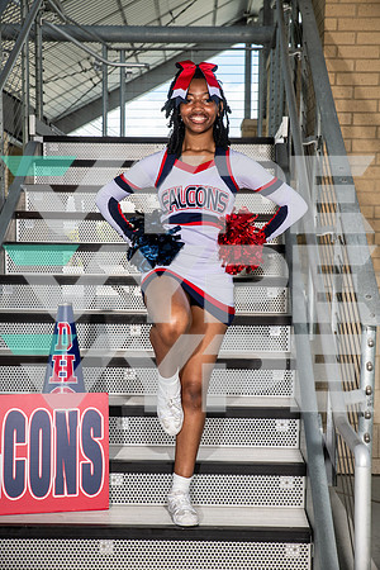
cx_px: 190
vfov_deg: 32.4
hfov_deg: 21.9
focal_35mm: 62
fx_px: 982
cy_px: 285
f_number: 7.1
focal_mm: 62
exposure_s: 1/320
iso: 200
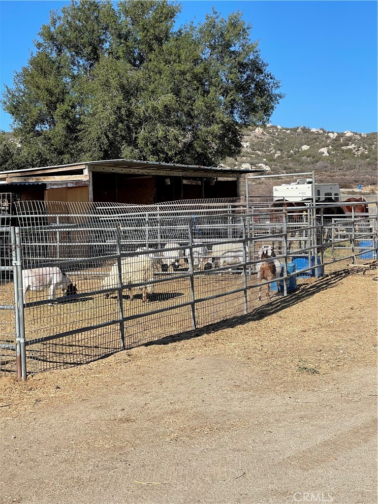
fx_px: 932
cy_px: 252
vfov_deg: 30.3
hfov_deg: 22.9
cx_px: 189
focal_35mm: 64
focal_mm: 7.5
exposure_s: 1/1248
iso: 20
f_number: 2.2
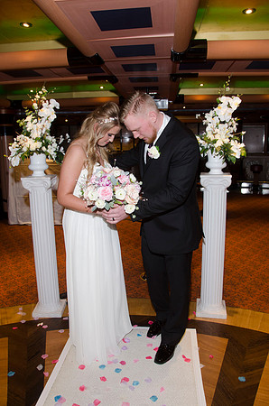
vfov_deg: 67.5
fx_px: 304
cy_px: 203
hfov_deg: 47.7
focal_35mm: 27
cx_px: 134
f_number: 5.6
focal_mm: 18
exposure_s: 1/60
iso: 400
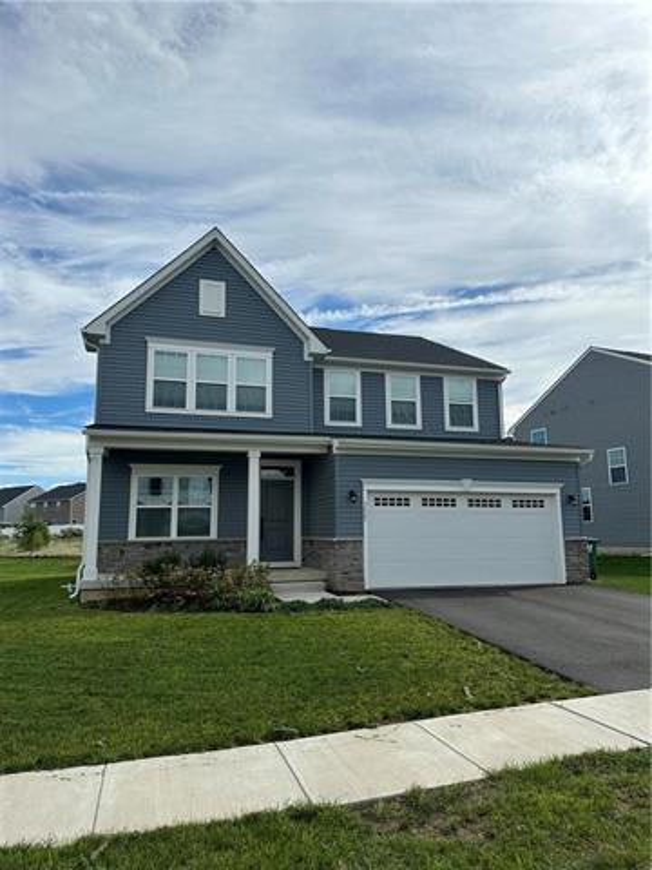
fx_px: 603
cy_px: 435
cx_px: 326
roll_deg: +0.1
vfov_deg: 71.6
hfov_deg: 56.8
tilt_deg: +10.3
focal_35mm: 24
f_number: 1.78
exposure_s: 1/8197
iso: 80
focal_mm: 6.86
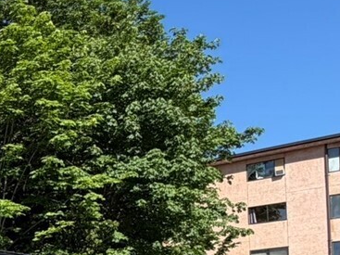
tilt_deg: +2.7
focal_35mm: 61
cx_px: -216
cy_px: 335
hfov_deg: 23.0
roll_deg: +2.2
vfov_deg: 21.6
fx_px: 599
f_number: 2.2
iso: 32
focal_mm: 2.22
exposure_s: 1/770
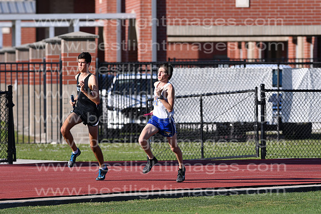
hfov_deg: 4.6
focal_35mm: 450
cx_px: 160
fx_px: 4013
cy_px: 107
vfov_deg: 3.1
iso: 320
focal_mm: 300
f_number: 5.6
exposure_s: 1/2500
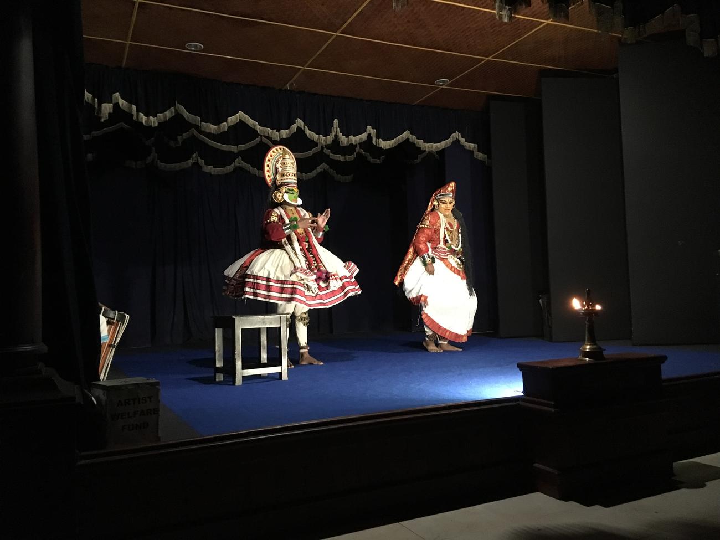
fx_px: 603
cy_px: 270
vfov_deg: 48.2
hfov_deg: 61.7
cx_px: 360
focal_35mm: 29
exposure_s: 1/17
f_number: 2.2
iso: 320
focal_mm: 4.15
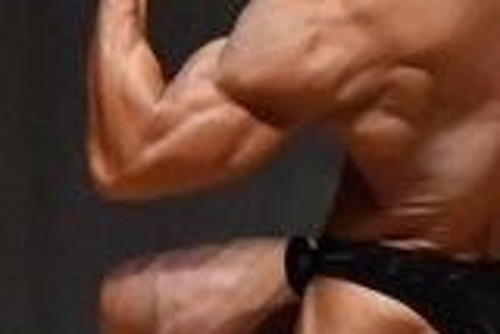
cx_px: 411
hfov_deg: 1.4
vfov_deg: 0.9
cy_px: 231
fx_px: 20198
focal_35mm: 1453
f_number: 5.6
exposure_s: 1/400
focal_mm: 200
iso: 12800
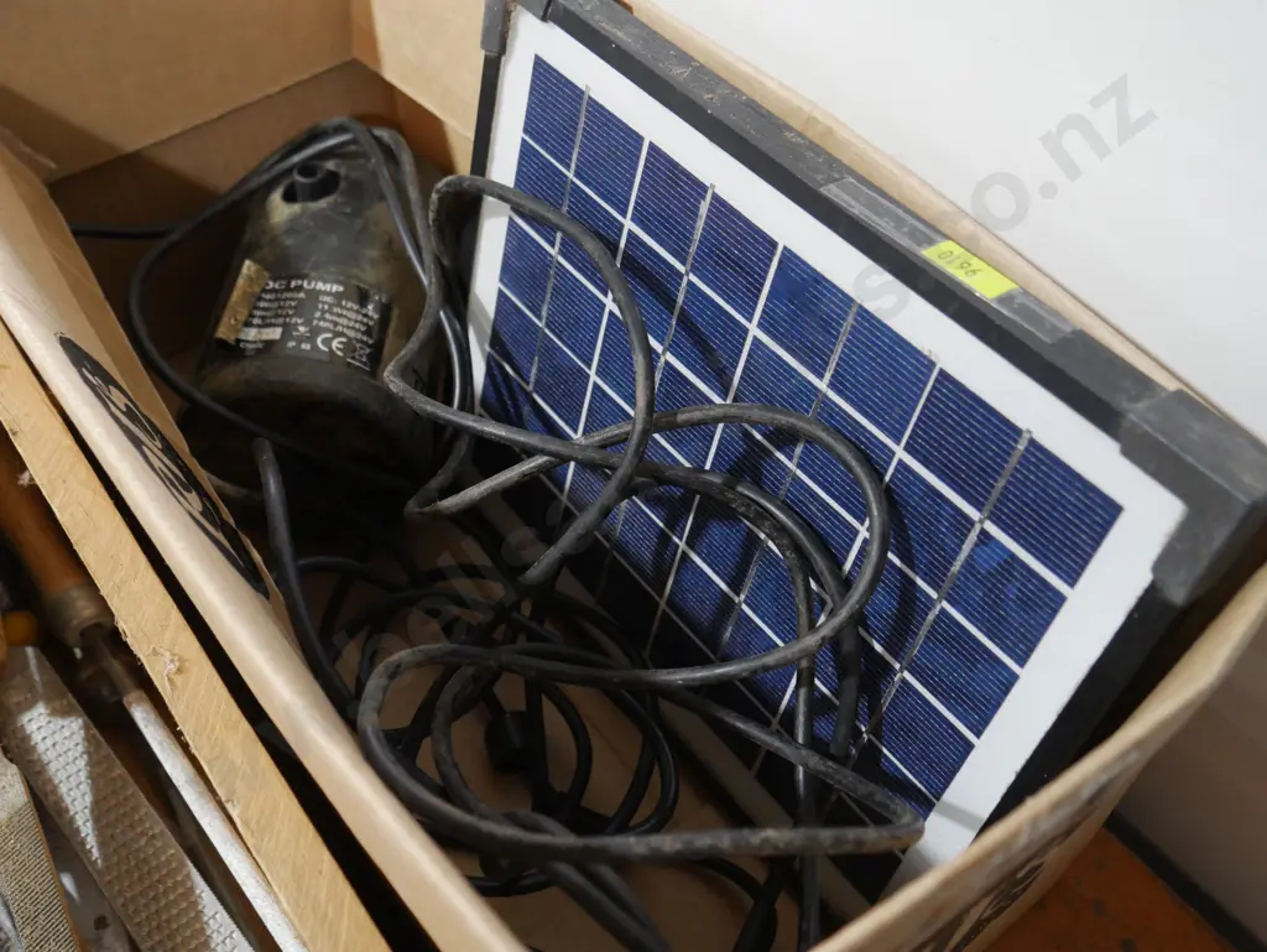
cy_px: 476
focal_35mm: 34
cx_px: 634
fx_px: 1245
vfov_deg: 41.8
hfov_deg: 53.9
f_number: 4
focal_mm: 17
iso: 2000
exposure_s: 1/60
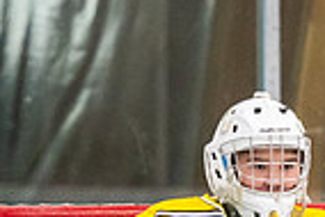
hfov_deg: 2.4
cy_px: 429
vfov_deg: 1.6
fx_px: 7844
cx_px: 259
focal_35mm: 868
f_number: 3.2
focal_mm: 155
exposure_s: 1/640
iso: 3200
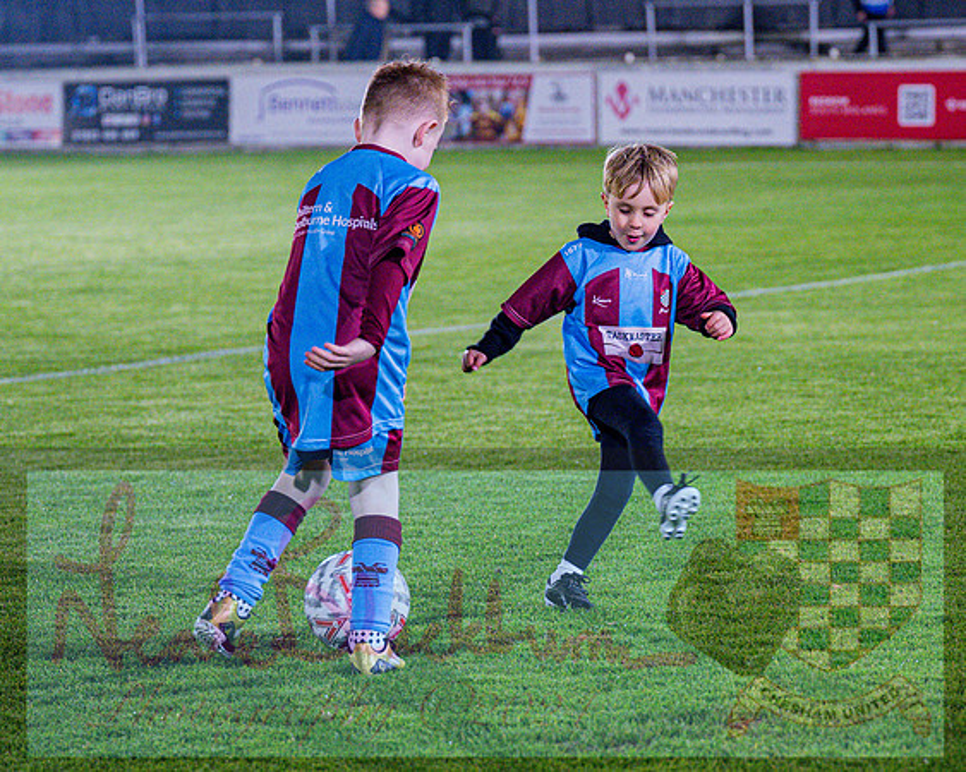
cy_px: 493
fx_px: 4658
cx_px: 574
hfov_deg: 11.8
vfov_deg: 9.5
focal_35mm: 163
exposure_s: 1/320
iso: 1000
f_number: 2.8
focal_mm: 73
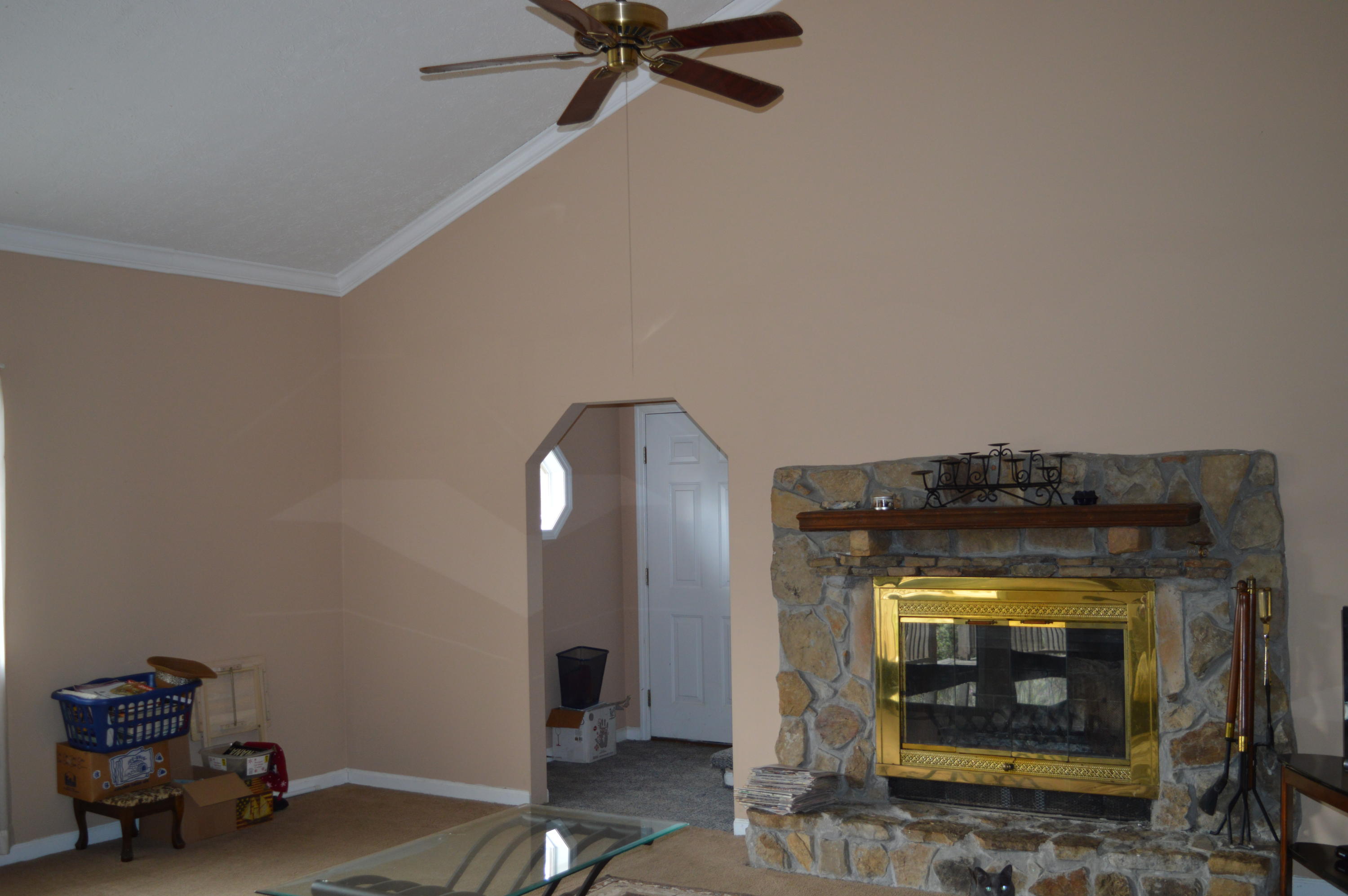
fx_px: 1403
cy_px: 448
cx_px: 674
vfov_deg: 35.4
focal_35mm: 38
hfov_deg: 51.3
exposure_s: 1/60
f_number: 4
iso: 450
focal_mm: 25
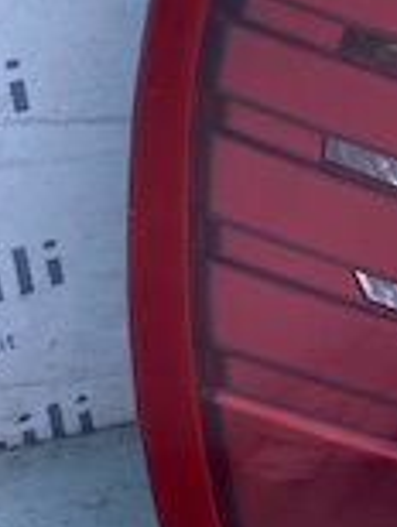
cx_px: 561
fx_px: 1647
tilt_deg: -31.8
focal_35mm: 108
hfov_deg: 13.1
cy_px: 103
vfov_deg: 18.0
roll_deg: -13.3
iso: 32
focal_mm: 4.25
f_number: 1.8
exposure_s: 1/810
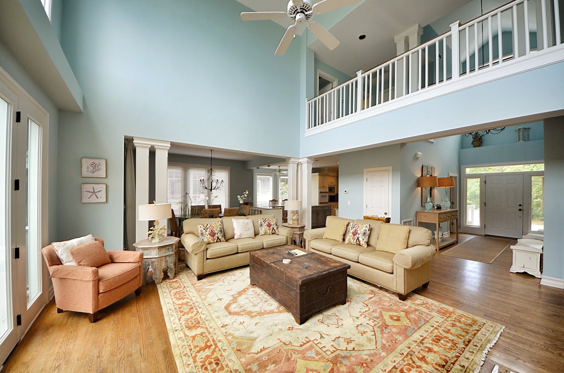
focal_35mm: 13
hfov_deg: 109.5
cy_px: 186
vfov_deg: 86.3
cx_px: 282
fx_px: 199
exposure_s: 1/125
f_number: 5.6
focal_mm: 8.5
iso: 280
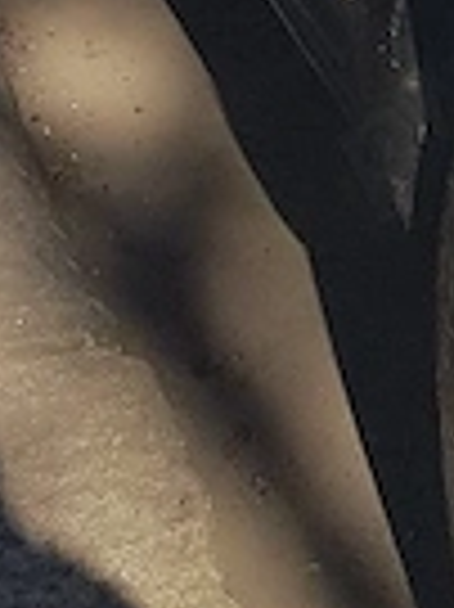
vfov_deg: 11.5
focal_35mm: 154
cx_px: 800
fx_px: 2697
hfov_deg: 9.2
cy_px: -622
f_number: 1.7
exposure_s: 1/2000
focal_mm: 4.2
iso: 40
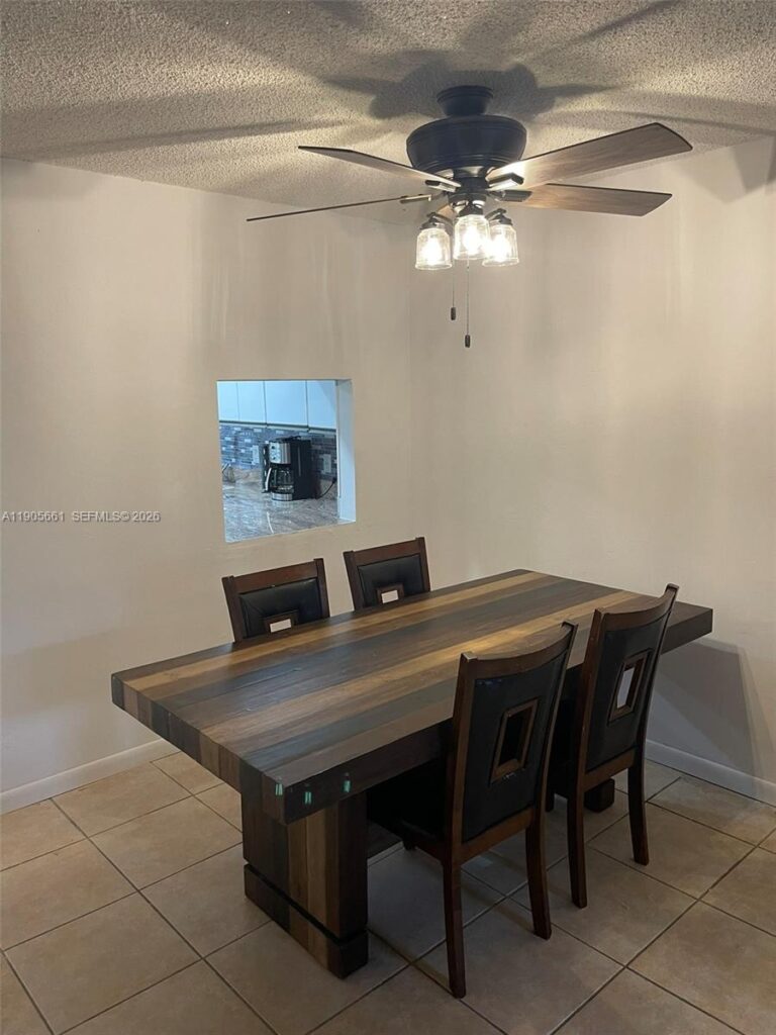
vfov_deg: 69.4
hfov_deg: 54.9
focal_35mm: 25
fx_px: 747
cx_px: 388
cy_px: 518
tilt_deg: -10.2
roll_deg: +0.6
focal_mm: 5.1
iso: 200
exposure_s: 1/60
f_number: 1.6
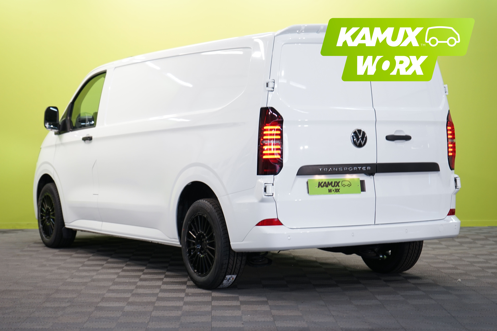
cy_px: 166
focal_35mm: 70
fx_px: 966
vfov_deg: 19.5
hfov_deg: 28.8
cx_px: 248
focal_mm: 70
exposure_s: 1/25
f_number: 5.6
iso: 400
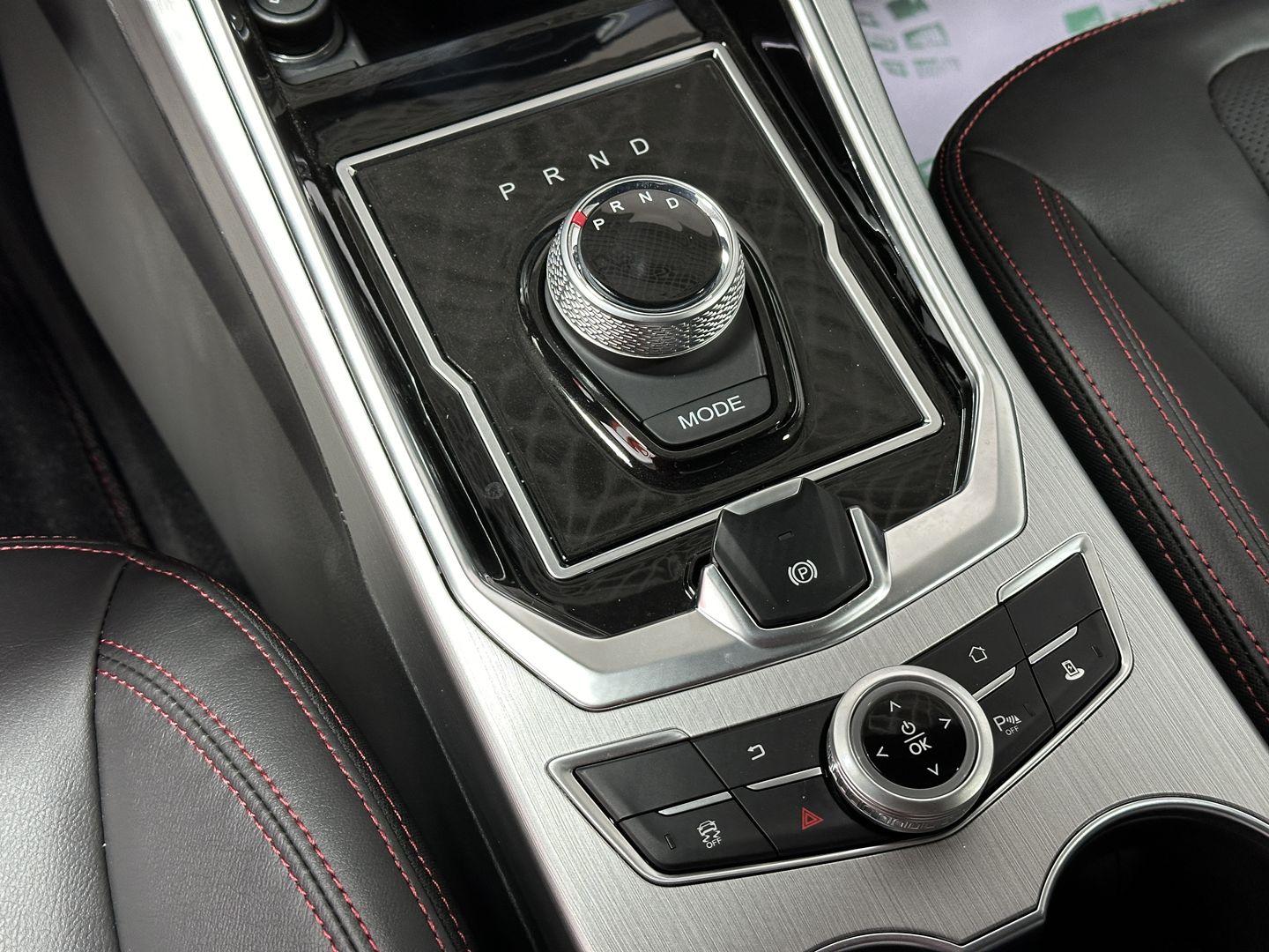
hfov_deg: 39.7
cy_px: 476
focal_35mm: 48
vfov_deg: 30.3
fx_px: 1760
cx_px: 634
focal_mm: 6.86
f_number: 1.78
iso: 250
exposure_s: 1/33
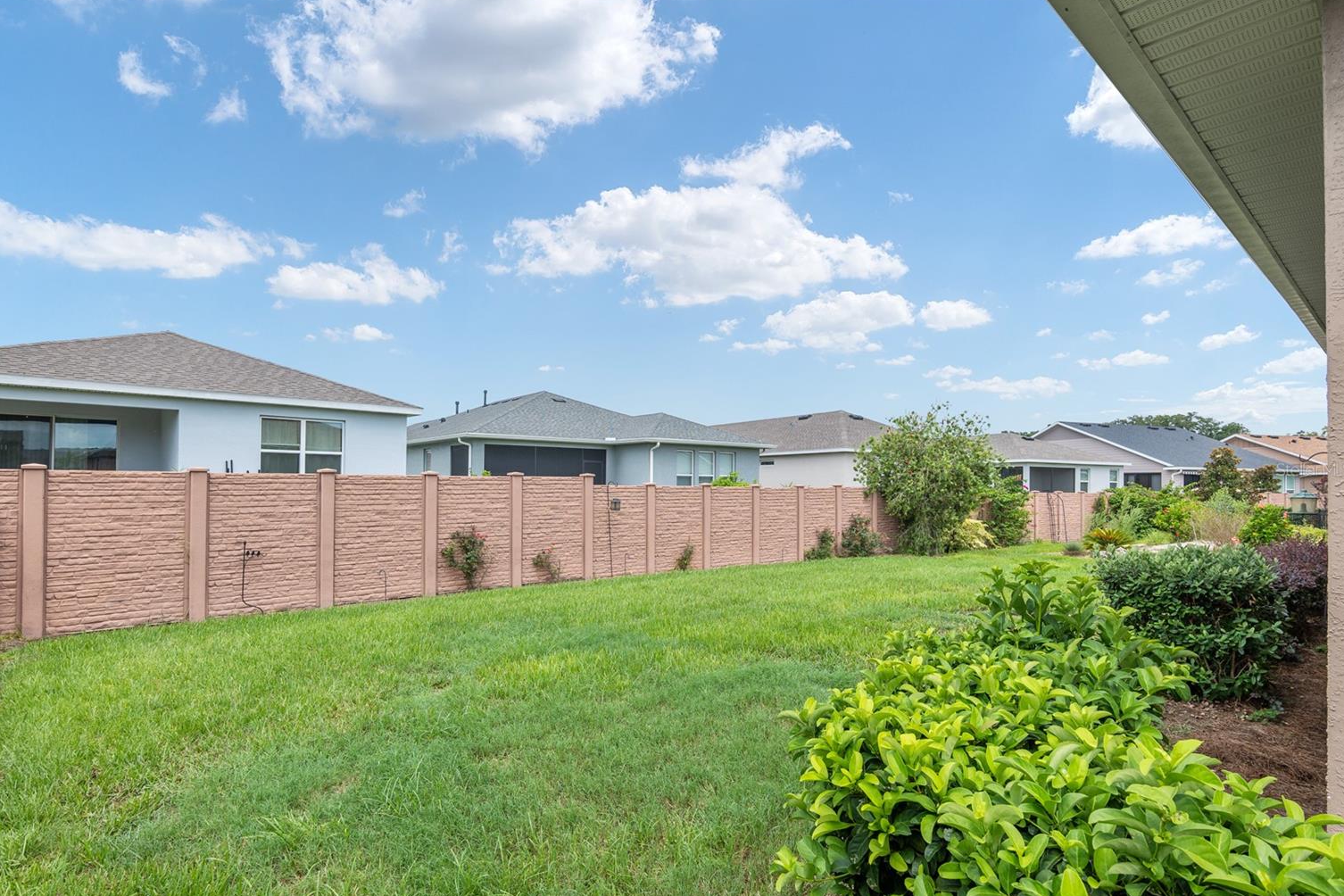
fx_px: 635
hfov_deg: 93.2
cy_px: 469
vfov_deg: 70.4
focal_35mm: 17
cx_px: 642
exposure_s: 1/320
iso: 320
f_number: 7.1
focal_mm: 16
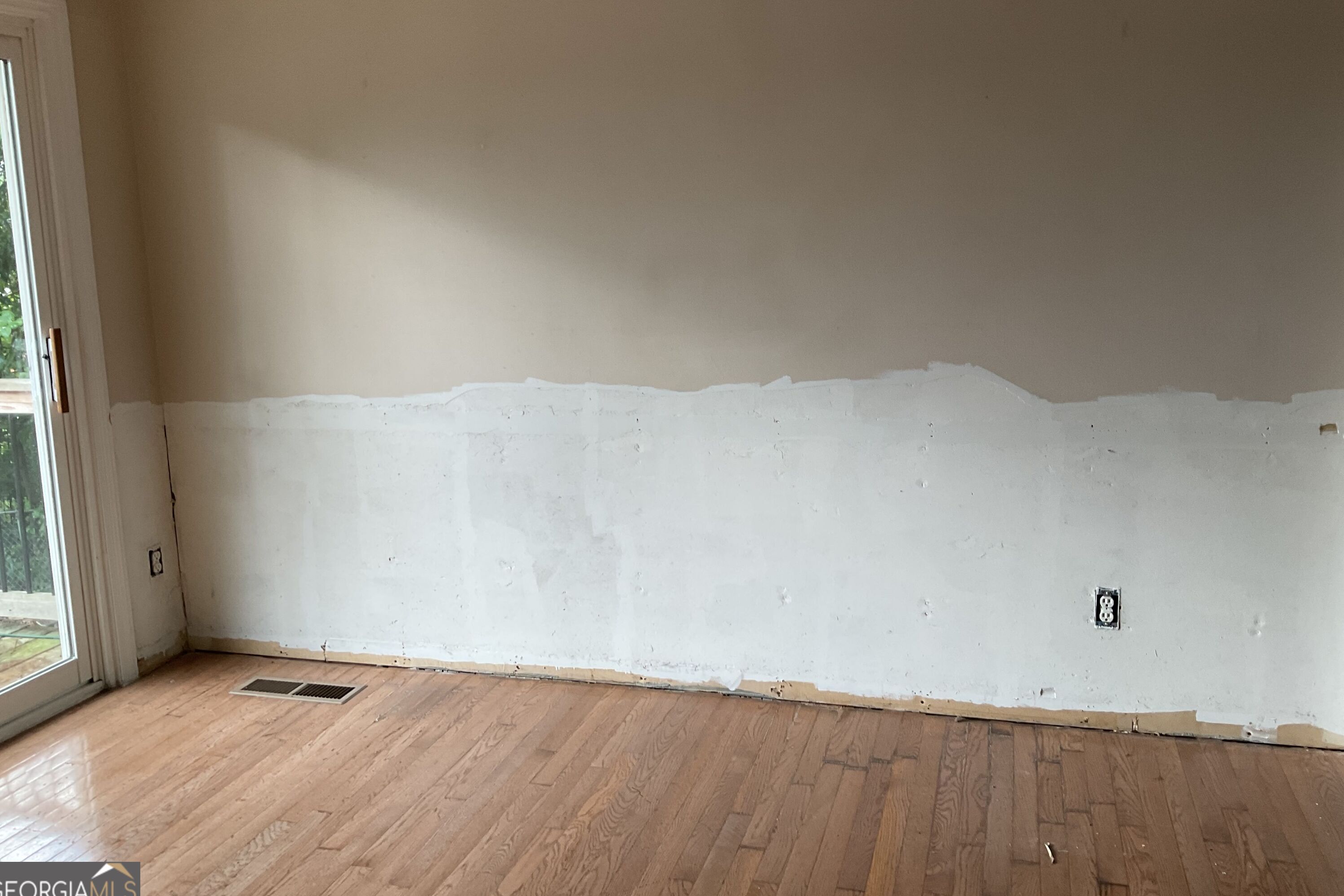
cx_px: 676
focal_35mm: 31
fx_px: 1157
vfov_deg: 42.3
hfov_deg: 60.3
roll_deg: +1.1
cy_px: 396
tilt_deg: -7.7
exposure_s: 1/60
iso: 32
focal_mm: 3
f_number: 1.8
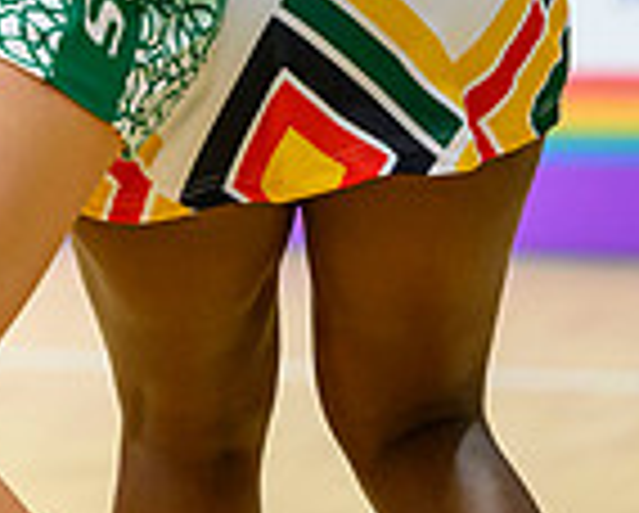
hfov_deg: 2.3
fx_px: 15775
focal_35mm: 833
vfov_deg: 1.9
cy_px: -320
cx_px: -517
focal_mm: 165
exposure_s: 1/1000
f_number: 2.8
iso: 4000
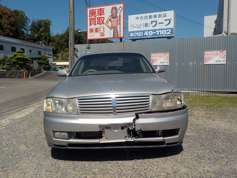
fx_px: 212
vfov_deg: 45.4
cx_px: 116
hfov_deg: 58.3
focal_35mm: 31
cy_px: 89
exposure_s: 1/640
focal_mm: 4.1
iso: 125
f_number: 6.6
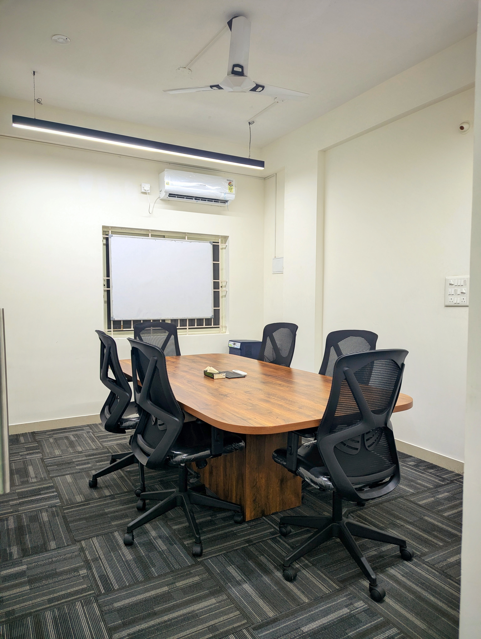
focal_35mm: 24
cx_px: 240
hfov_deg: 56.9
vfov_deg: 71.5
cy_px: 320
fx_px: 444
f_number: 1.85
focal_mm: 6.81
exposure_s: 1/33.3
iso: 61
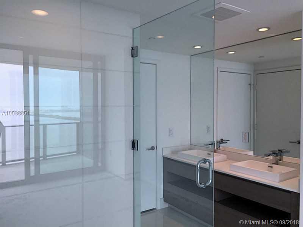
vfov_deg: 48.2
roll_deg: -0.5
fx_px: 254
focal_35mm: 29
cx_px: 152
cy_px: 114
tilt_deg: -2.0
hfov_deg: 61.7
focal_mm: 4.15
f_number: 2.2
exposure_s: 1/177
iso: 32
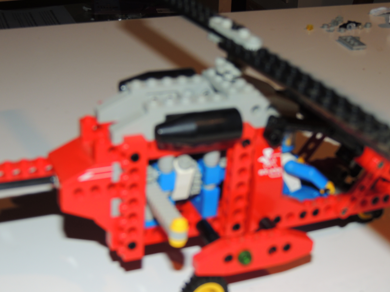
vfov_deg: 24.0
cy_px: 144
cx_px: 198
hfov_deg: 31.7
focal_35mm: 61
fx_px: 687
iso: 200
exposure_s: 1/50
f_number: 3.7
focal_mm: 10.7
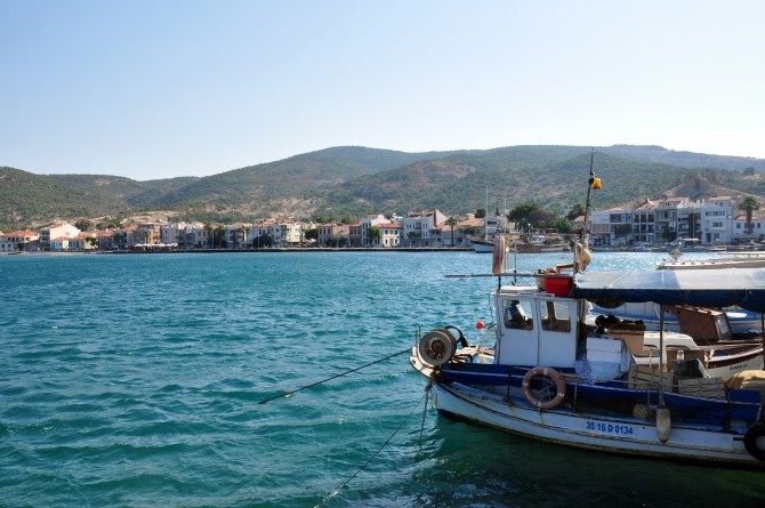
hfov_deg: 59.6
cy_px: 254
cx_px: 382
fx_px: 669
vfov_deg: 41.6
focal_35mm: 32
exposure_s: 1/250
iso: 200
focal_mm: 21
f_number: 10
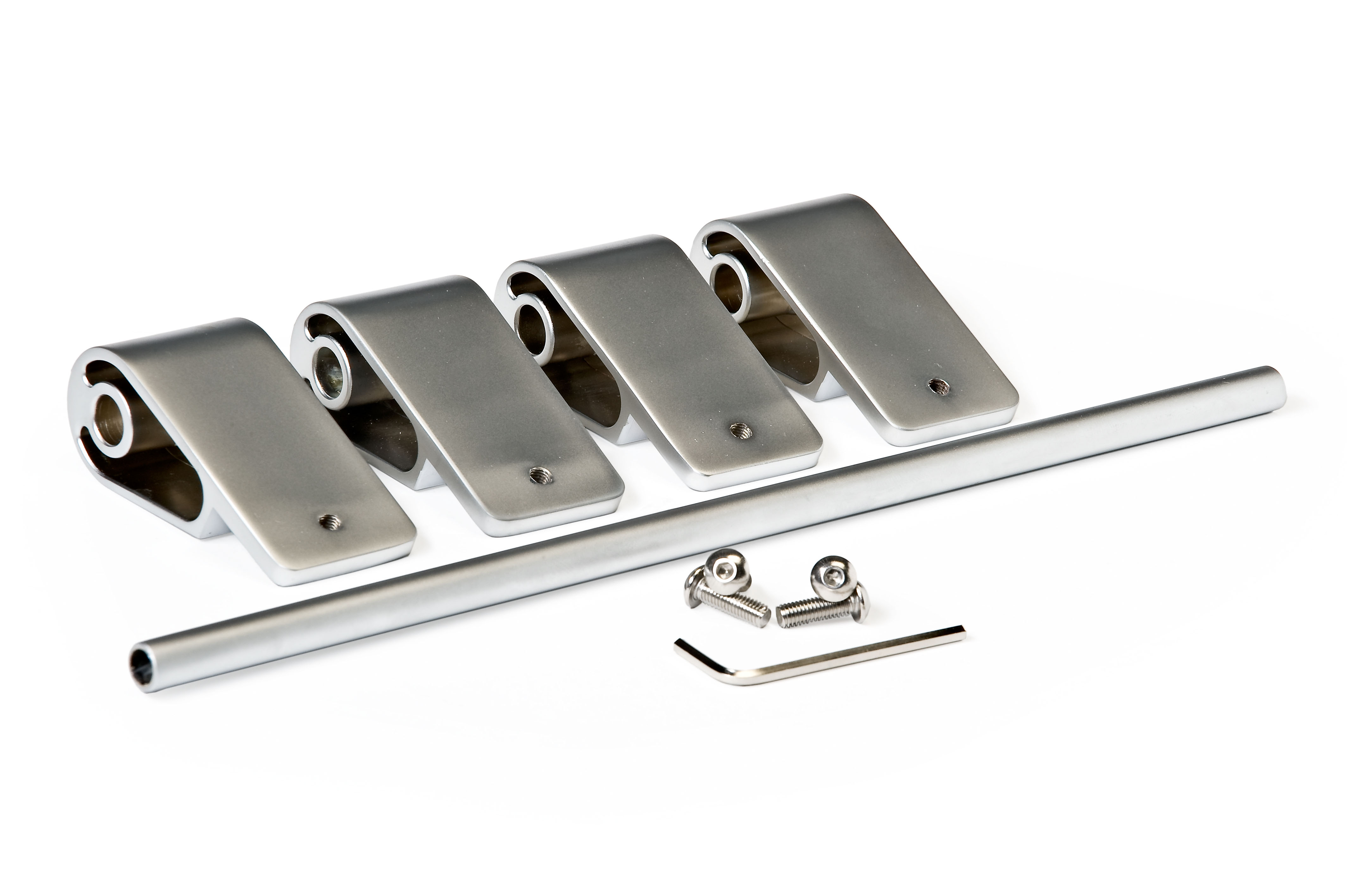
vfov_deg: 7.6
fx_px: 6731
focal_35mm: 180
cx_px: 674
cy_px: 448
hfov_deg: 11.4
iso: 200
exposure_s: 1/200
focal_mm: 180
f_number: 22
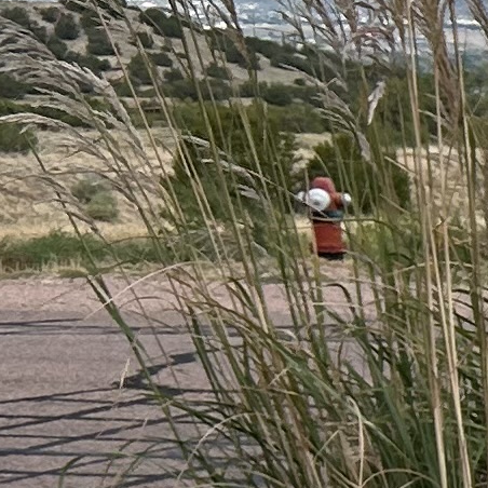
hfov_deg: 7.1
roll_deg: +0.2
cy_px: 950
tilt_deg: -16.4
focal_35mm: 205
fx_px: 3270
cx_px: 1736
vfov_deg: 8.2
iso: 50
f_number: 1.5
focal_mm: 5.7
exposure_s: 1/3571
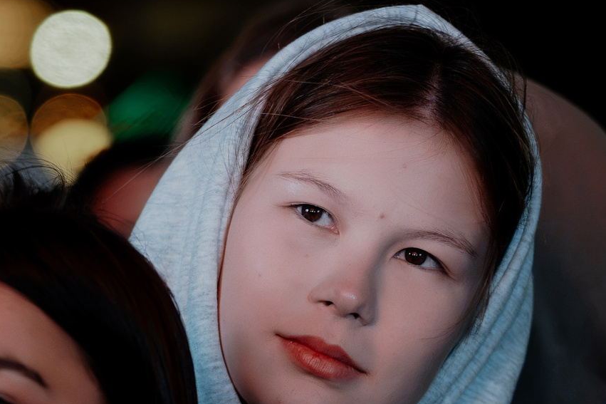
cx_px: 352
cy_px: 371
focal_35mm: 349
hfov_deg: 5.9
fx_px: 5873
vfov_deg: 3.9
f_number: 2.8
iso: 2500
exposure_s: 1/250
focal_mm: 116
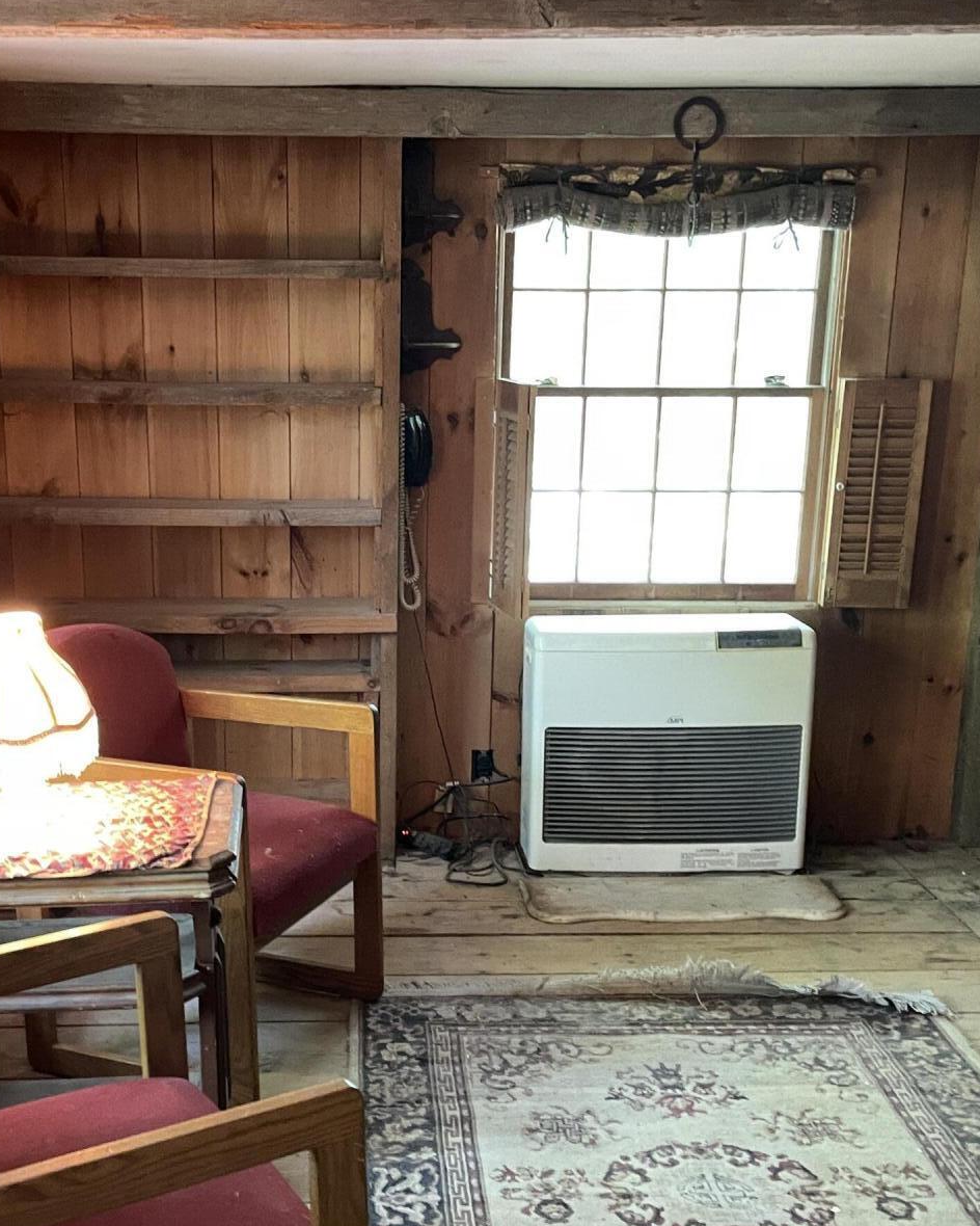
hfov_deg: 34.8
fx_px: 1559
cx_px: 382
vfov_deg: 42.8
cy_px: 700
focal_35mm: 43
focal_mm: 4.2
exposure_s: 1/40
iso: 400
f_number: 1.6
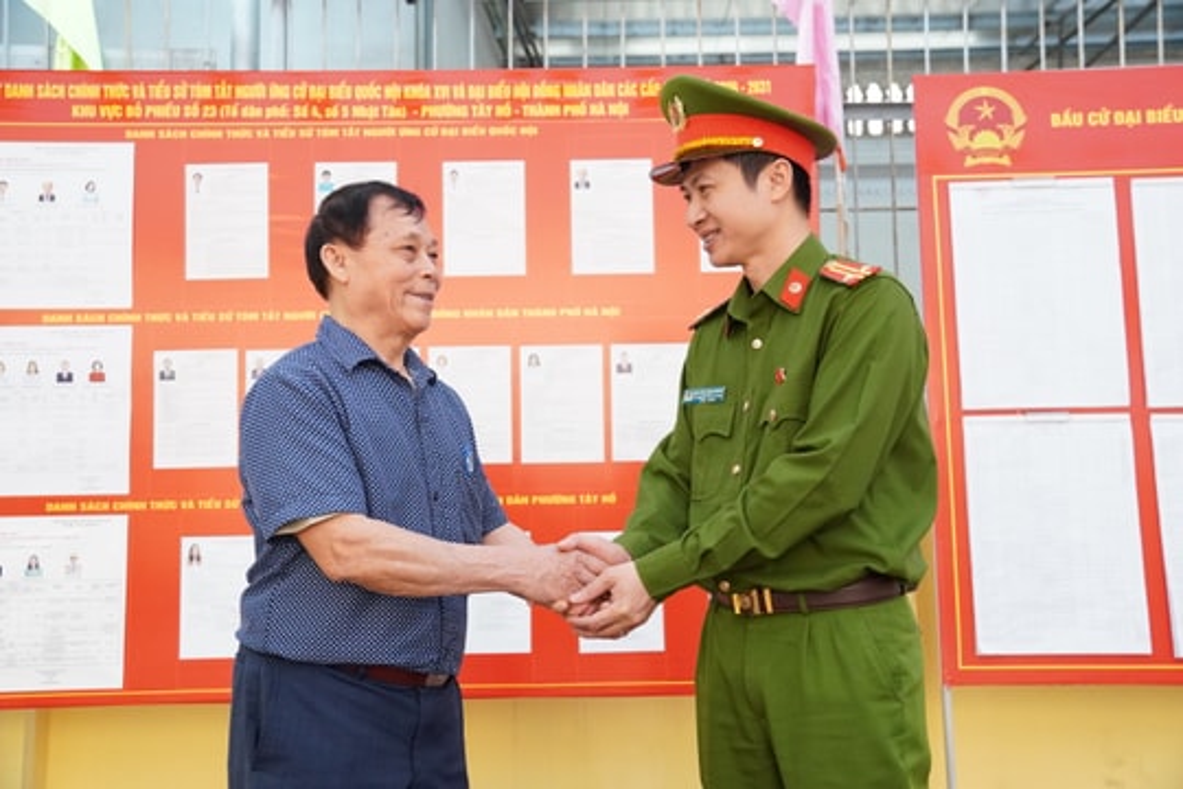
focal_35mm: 38
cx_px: 592
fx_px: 1232
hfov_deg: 51.3
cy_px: 394
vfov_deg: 35.5
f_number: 3.2
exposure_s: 1/320
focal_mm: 25
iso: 2000
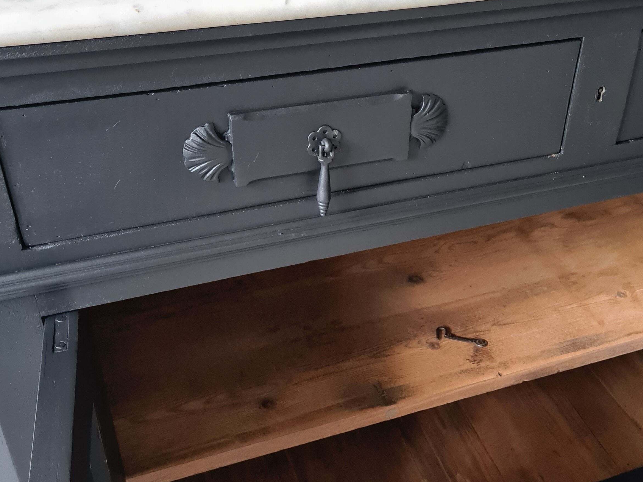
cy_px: 284
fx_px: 836
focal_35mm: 45
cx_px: 403
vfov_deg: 32.1
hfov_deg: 41.8
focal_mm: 5.4
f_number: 1.8
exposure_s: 1/25
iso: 800
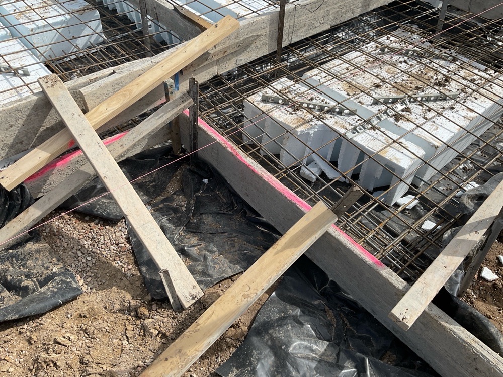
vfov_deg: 48.2
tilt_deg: -44.4
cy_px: 188
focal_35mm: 29
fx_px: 421
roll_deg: -0.6
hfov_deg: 61.7
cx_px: 252
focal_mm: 3
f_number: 1.8
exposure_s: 1/2427
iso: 16
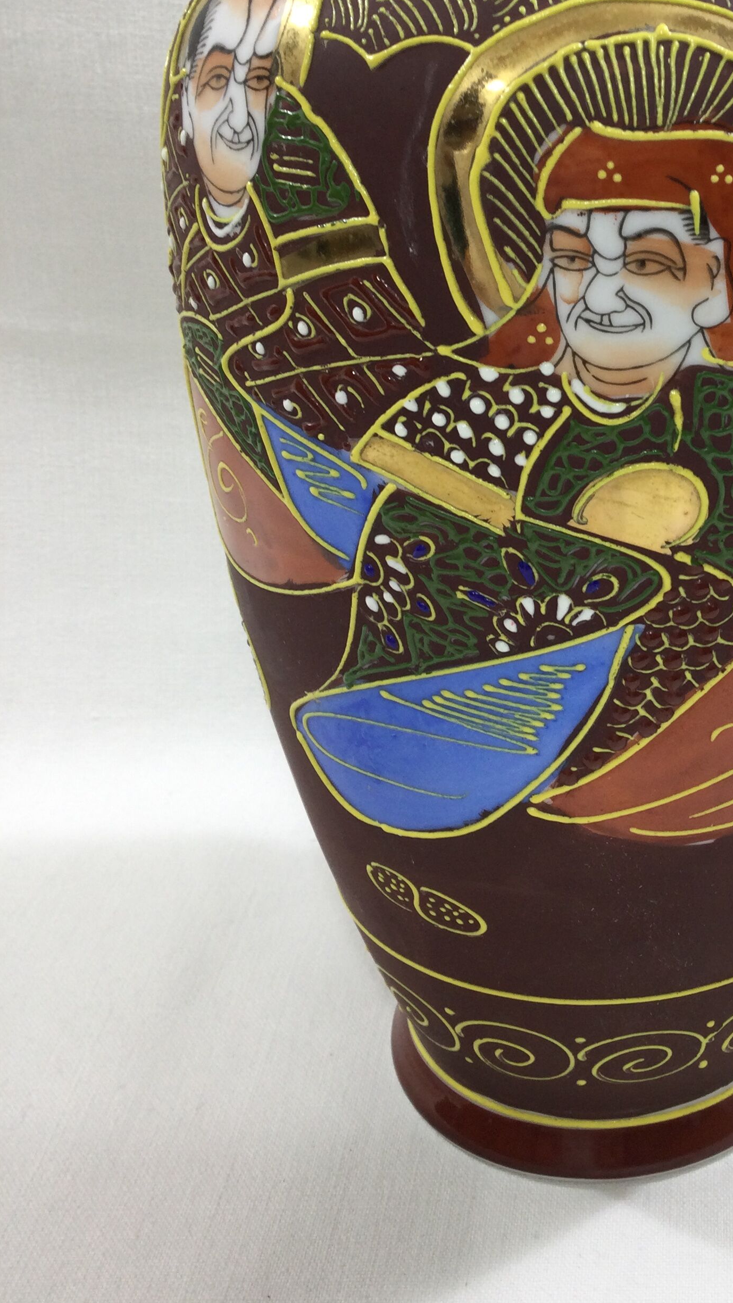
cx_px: 649
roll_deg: +0.4
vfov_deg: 45.2
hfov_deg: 25.7
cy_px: 507
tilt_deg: -19.1
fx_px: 1555
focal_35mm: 45
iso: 32
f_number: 2.4
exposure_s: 1/50
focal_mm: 3.3
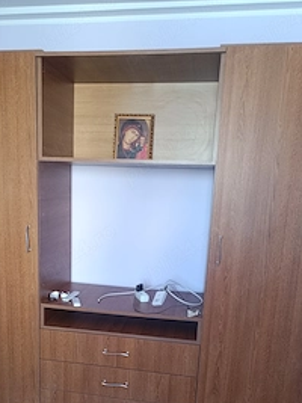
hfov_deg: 39.4
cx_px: 119
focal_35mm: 36
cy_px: 287
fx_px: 419
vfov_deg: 49.9
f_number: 1.88
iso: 536
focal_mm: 5.59
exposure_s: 1/33.3
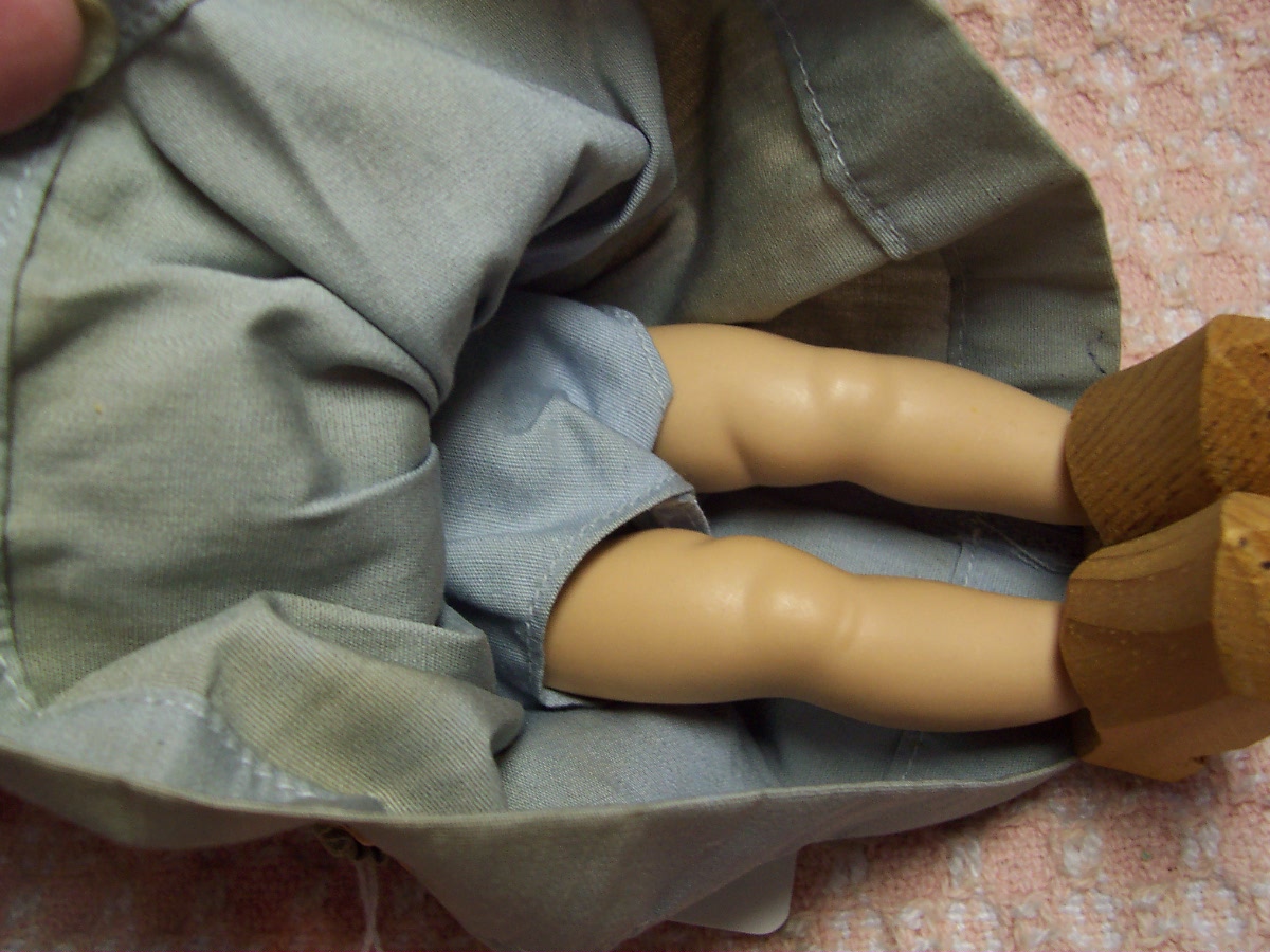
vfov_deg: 38.7
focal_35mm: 37
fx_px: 1357
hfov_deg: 50.1
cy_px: 476
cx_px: 635
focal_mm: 5.6
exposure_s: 1/60
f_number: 2.8
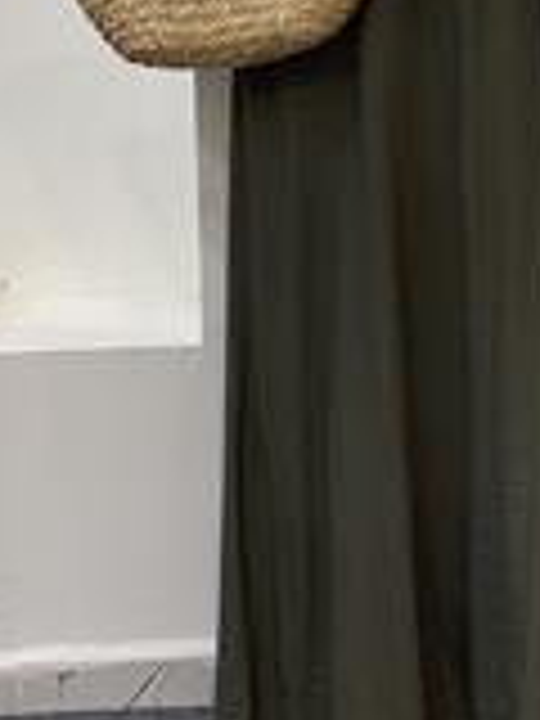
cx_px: 396
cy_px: -65
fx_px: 2787
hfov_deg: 11.0
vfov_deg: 14.4
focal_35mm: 134
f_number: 2
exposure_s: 1/100
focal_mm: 6
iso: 80
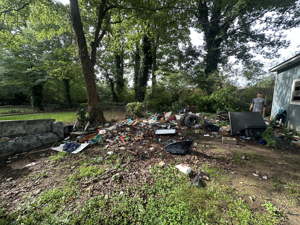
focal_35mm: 14
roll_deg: -0.4
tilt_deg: -8.1
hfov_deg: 102.1
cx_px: 150
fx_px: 121
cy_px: 112
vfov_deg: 85.7
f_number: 2.2
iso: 40
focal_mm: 2.22
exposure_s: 1/99
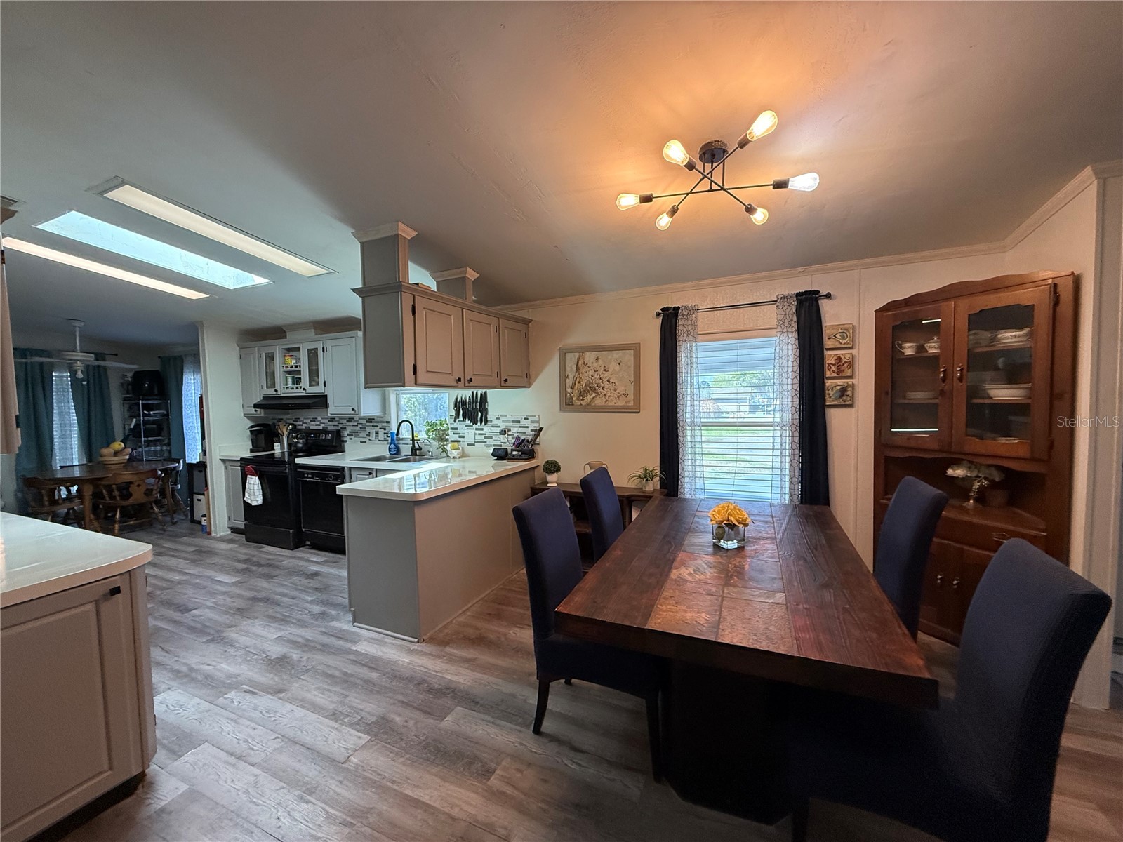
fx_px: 454
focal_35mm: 14
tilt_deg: -1.2
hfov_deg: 102.1
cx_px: 562
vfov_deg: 85.7
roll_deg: +1.5
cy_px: 421
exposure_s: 1/120
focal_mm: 2.22
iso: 250
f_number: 2.2
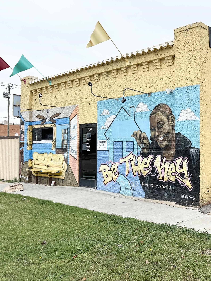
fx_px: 284
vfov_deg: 52.6
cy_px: 134
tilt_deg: +2.5
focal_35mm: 35
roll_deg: -0.3
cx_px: 200
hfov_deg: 37.3
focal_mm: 6.86
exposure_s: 1/6623
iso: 80
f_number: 1.78
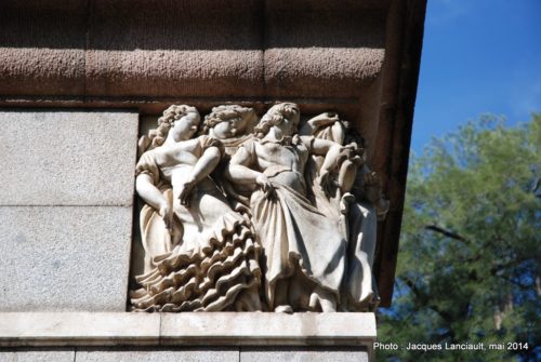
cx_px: 270
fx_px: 1580
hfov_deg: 19.4
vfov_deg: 13.1
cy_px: 181
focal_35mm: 105
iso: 200
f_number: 5.6
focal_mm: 70
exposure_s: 1/500
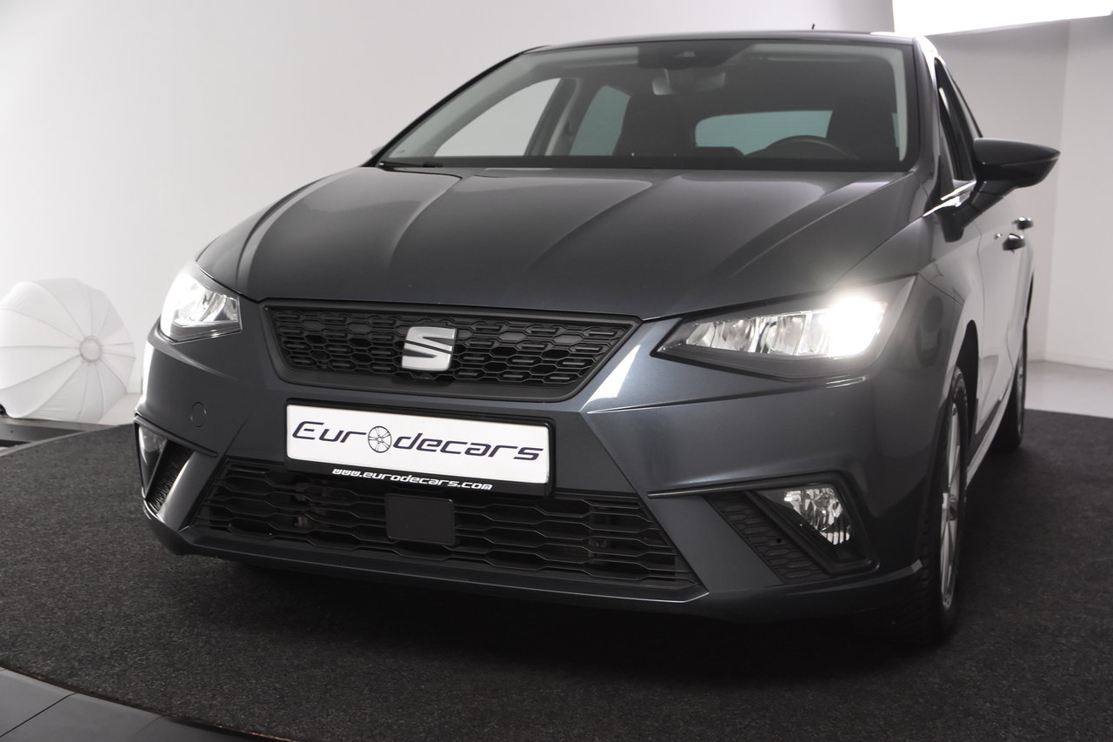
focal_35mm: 46
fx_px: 1437
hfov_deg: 42.3
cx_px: 556
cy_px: 371
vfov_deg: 28.9
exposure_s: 1/125
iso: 1600
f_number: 5.6
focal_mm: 31
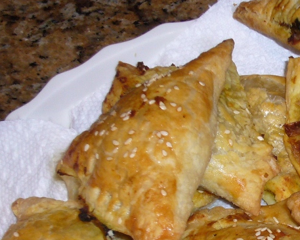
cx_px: 324
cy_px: 252
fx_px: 1154
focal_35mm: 130
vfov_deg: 11.7
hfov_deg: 14.5
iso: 100
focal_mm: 8.8
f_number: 3.8
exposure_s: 1/30
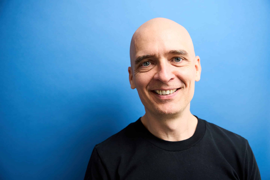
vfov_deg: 31.8
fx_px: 316
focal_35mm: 42
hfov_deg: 46.3
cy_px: 90
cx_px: 135
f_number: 4
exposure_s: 1/160
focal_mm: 42.1
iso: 800
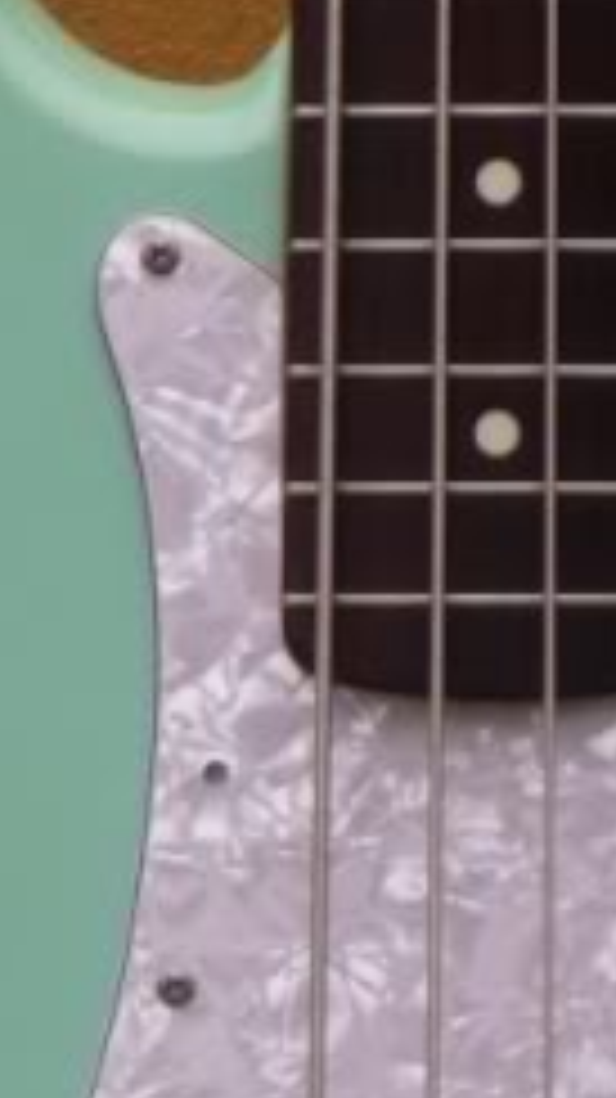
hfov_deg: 3.8
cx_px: 477
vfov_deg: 6.8
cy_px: 1125
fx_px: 9247
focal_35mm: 318
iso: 100
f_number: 4.7
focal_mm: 15.2
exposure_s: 1/125
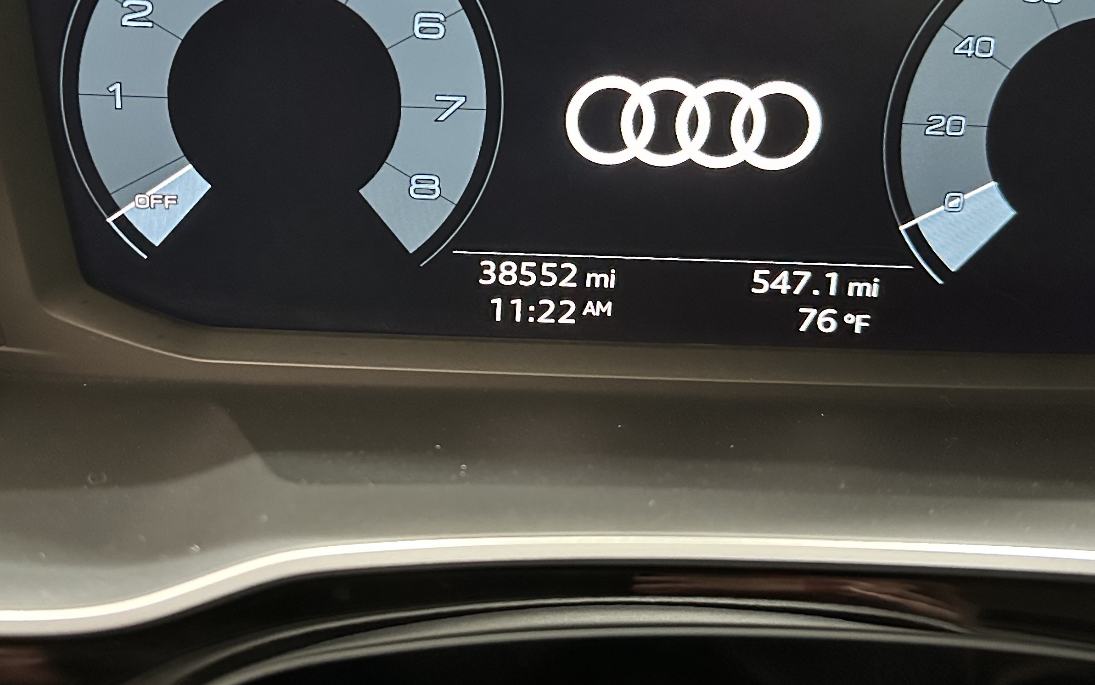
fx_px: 1283
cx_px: 488
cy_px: 205
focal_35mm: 43
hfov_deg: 46.1
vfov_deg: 29.6
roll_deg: -2.8
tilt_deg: -22.8
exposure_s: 1/30
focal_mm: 6.86
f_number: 1.78
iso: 1000
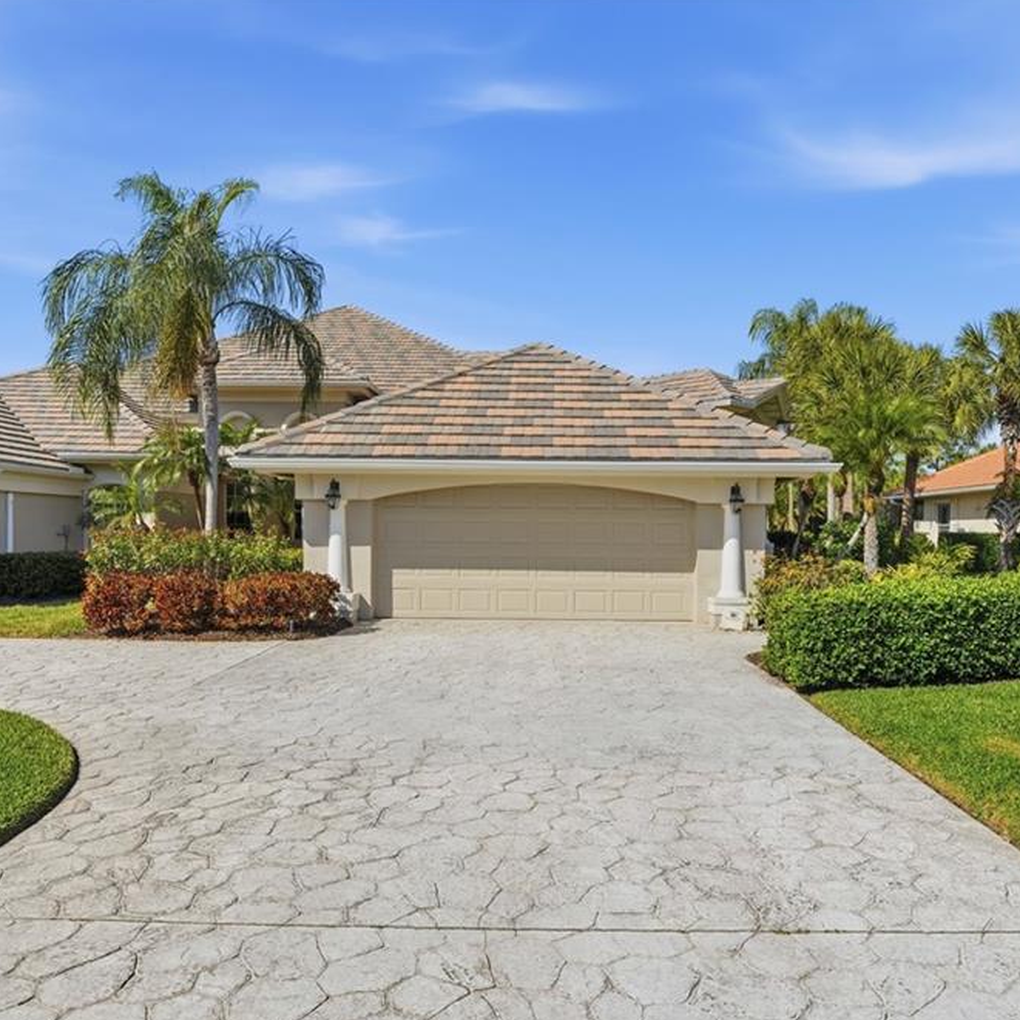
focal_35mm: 25
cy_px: 518
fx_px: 833
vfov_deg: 62.9
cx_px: 539
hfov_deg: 62.9
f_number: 9
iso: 200
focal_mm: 19
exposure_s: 1/3200
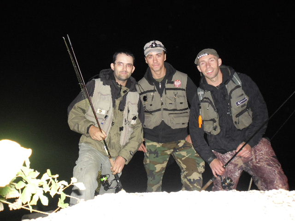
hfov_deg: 65.3
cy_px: 110
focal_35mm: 27
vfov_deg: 51.4
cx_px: 148
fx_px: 230
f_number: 2.9
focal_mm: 4.8
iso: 200
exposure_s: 1/45
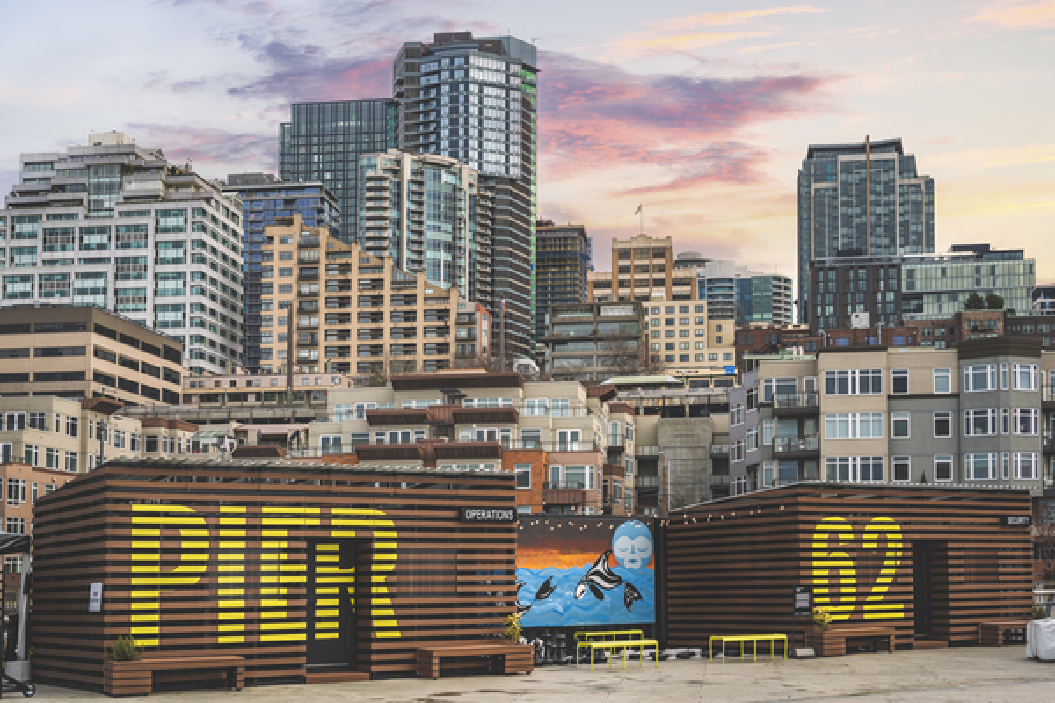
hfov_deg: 39.6
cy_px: 352
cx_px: 528
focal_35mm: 50
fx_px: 1465
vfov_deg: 27.0
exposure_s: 1/50
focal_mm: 50
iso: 100
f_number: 8
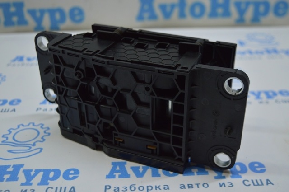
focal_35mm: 46
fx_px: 373
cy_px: 96
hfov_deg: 42.4
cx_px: 144
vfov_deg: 28.9
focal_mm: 31
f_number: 4.2
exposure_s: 1/100
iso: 400
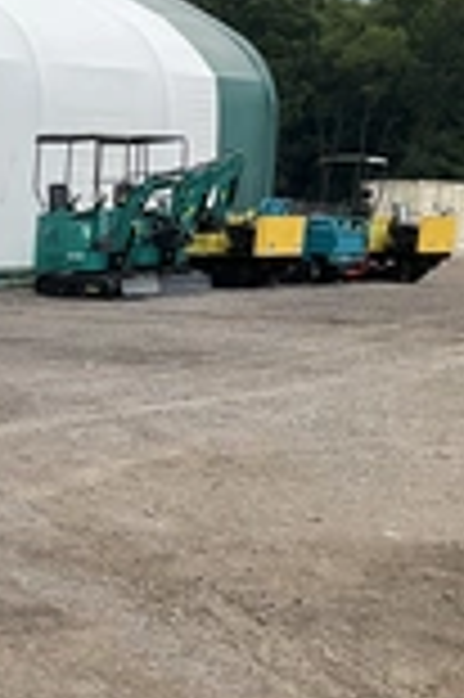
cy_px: 531
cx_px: -392
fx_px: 1511
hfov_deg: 15.0
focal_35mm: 78
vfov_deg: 25.7
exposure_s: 1/842
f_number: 1.8
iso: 25
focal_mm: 3
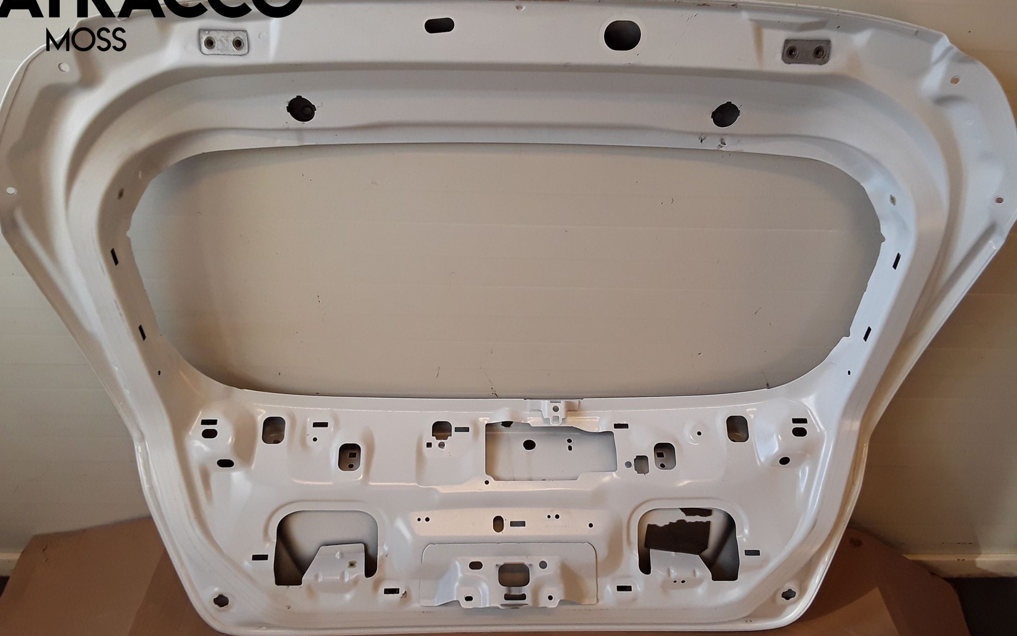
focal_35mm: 30
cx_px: 510
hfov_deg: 62.9
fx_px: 831
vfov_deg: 41.8
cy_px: 349
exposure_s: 1/136
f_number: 1.9
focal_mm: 2.91
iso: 40
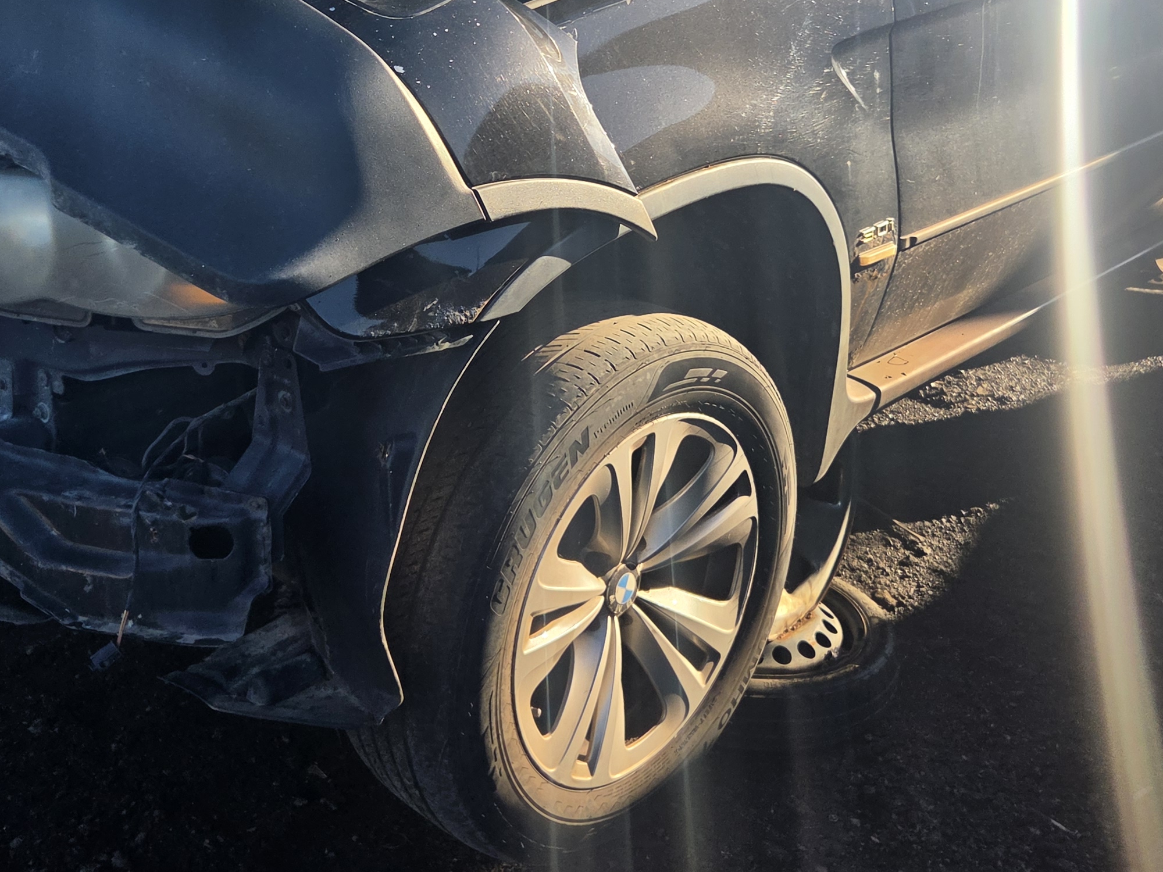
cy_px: 149
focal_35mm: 46
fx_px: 1545
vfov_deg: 30.6
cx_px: 535
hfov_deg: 41.2
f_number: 1.8
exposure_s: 1/3273
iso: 80
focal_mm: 5.4
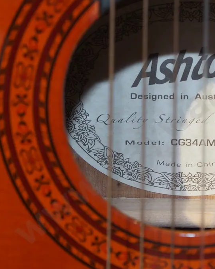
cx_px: 182
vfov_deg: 17.6
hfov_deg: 14.0
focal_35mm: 109
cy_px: 118
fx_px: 867
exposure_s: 1/60
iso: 1000
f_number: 5.6
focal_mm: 37
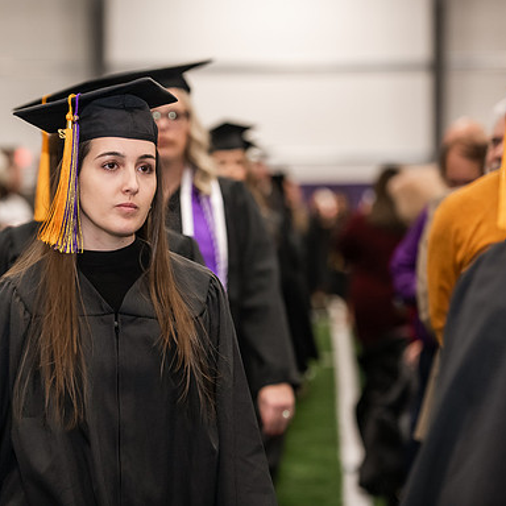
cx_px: 159
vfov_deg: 11.7
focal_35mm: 149
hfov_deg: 11.7
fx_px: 2464
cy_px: 252
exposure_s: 1/200
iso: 2000
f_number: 3.2
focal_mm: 116
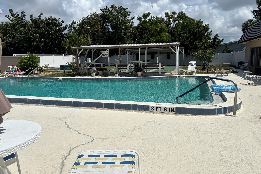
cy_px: 78
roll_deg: +0.2
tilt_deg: -6.0
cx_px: 131
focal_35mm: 28
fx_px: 203
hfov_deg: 65.5
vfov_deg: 46.3
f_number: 1.6
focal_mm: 5.96
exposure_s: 1/10989
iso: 50
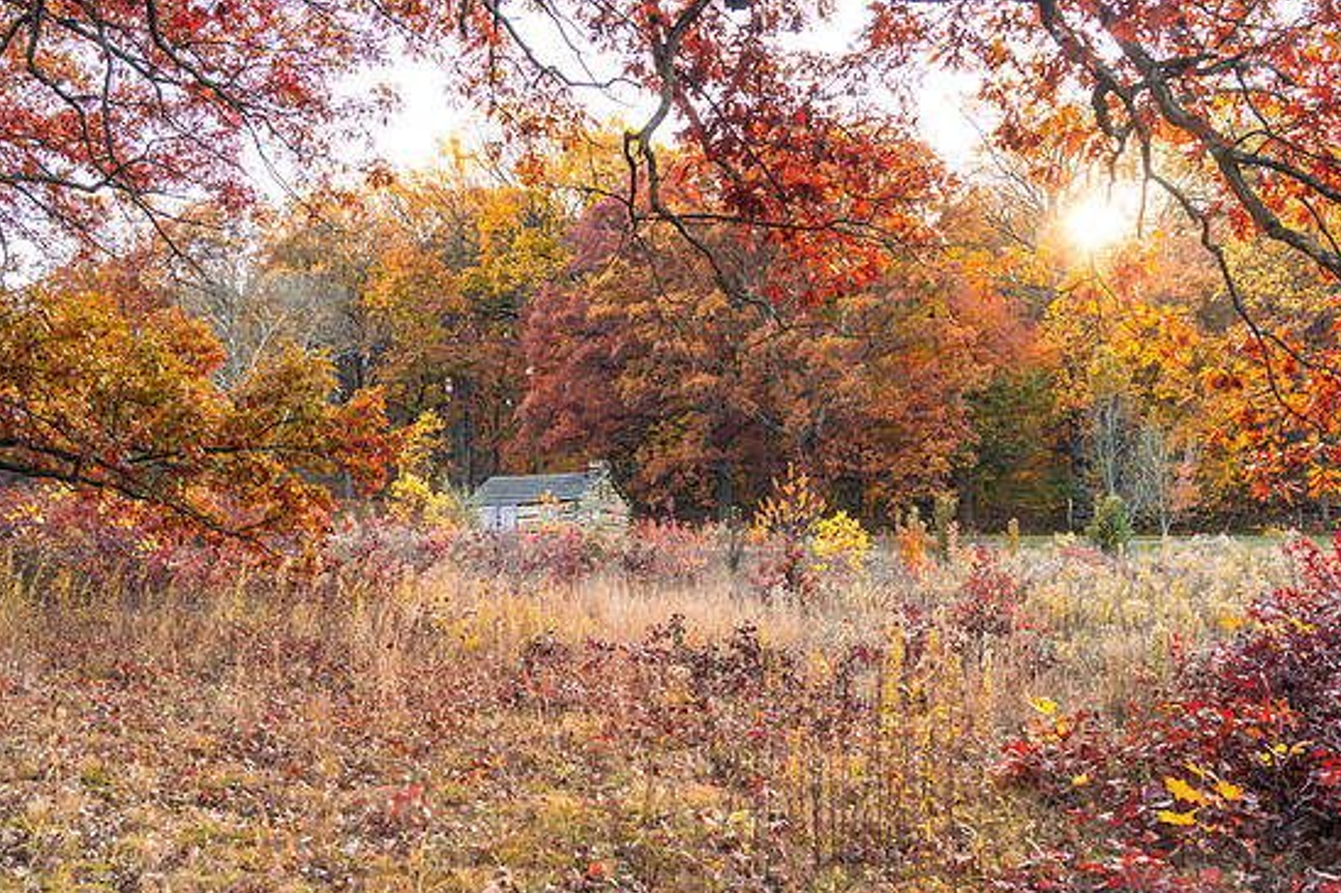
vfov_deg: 36.8
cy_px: 466
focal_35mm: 36
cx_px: 670
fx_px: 1341
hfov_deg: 53.1
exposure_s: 1/400
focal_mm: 34
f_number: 5
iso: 800
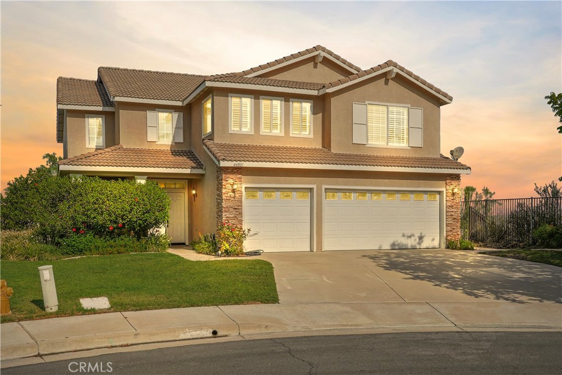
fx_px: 539
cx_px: 281
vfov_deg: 38.4
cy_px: 188
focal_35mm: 34
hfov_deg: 55.1
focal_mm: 34.5
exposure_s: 1/125
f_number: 13
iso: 80
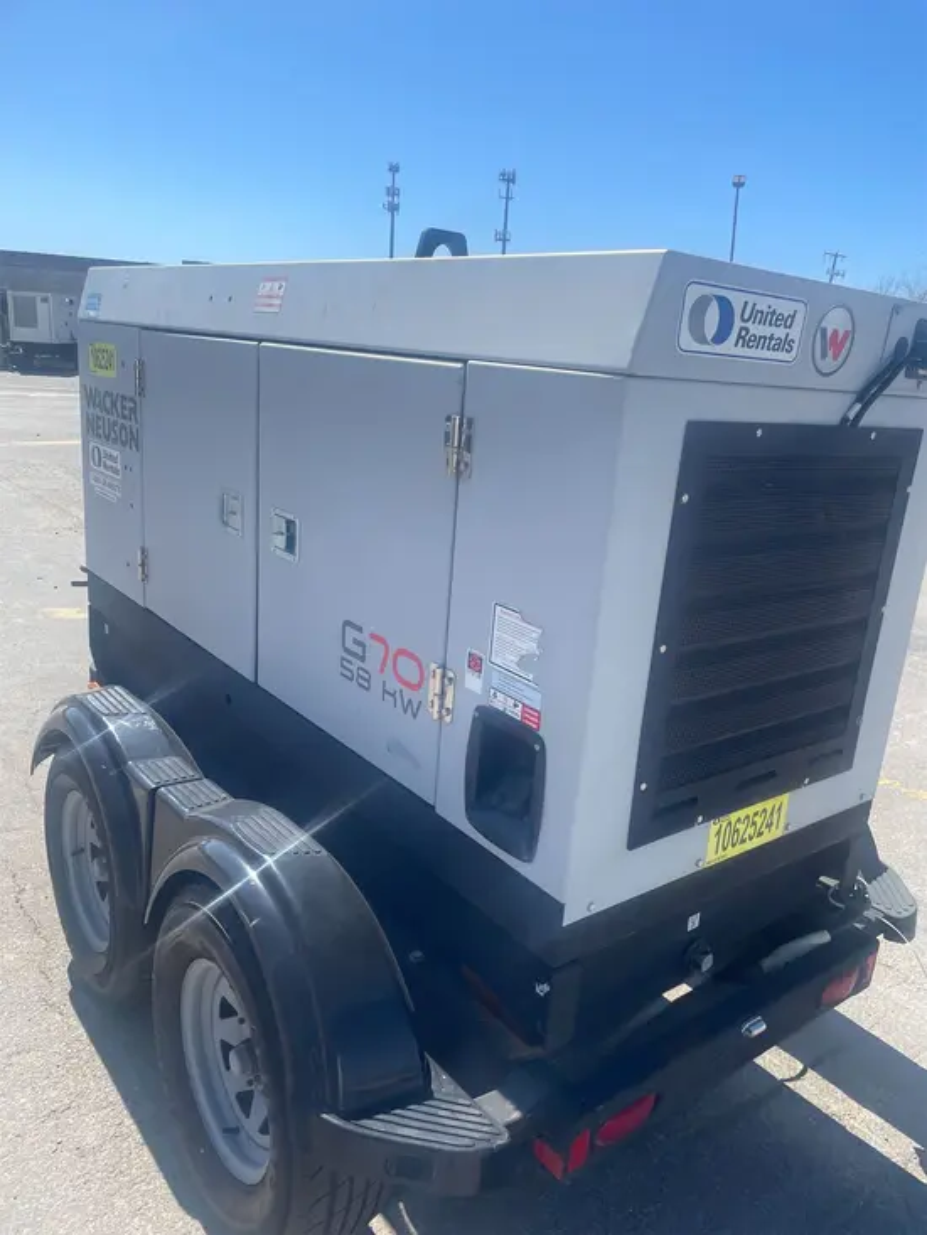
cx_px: 464
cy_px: 618
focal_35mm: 26
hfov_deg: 53.1
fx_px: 928
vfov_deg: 67.3
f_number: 1.6
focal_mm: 4.2
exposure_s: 1/3205
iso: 50
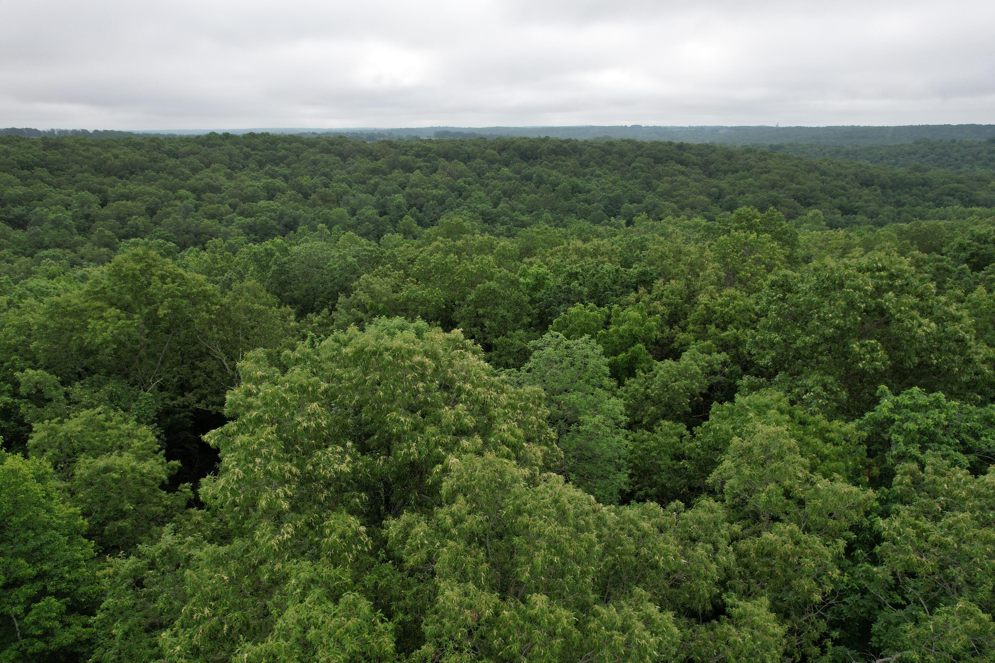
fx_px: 608
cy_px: 332
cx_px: 498
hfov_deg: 78.6
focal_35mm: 22
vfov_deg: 57.2
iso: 100
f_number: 2.8
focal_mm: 8.38
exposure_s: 1/1000
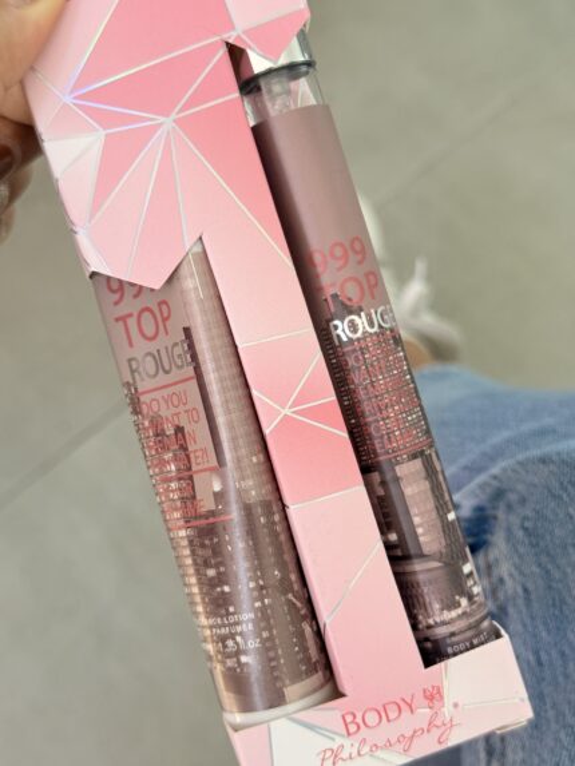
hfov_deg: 30.3
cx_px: 288
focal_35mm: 48
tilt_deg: -64.2
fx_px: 1063
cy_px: 383
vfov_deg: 39.6
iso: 200
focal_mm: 6.76
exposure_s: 1/60
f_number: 1.78
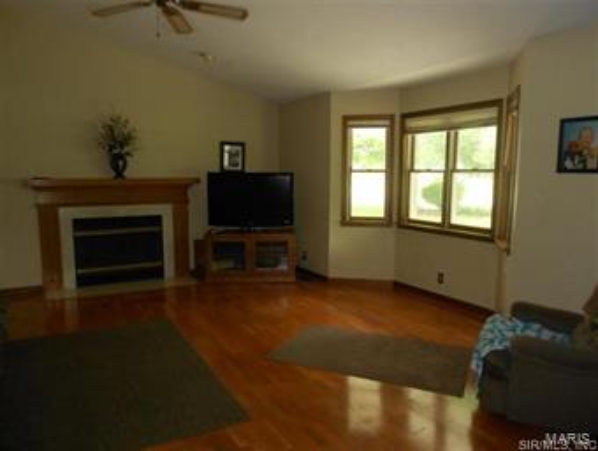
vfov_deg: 53.2
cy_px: 226
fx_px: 450
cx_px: 299
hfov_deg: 67.2
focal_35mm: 26
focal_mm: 4.6
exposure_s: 1/25
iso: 200
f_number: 3.2
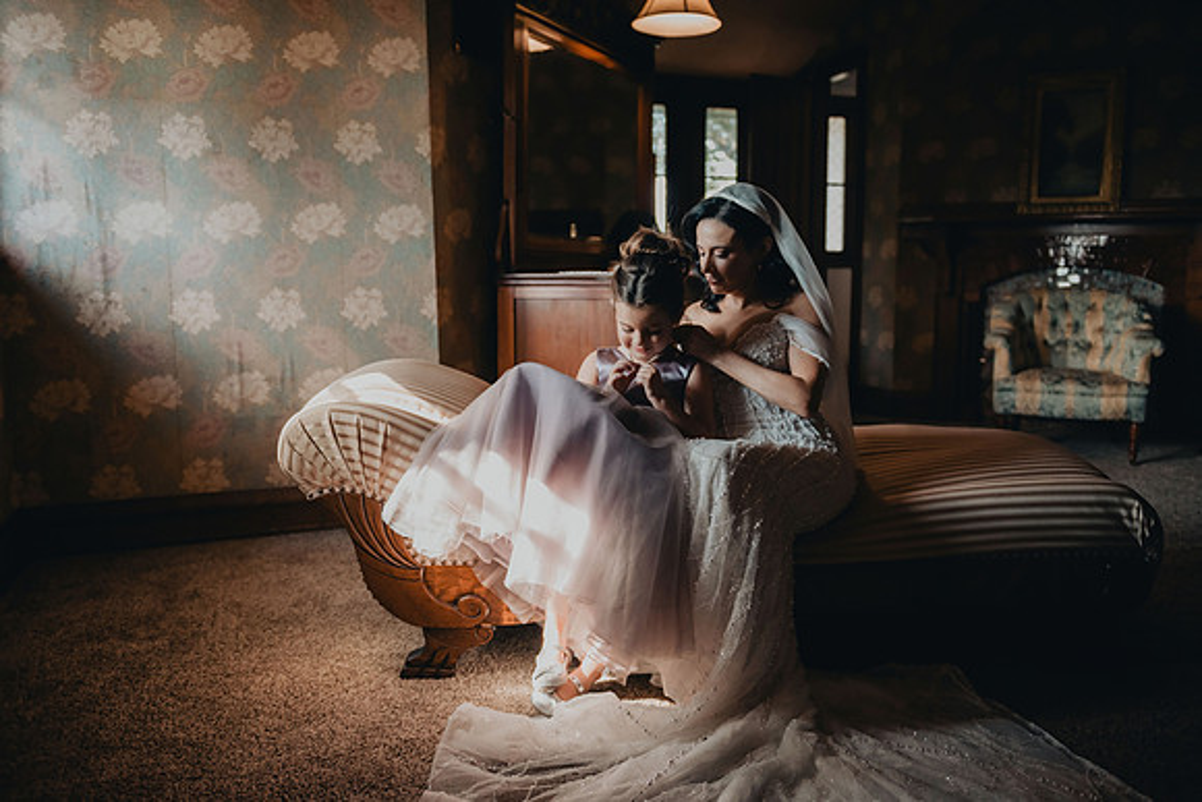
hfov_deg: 63.6
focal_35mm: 29
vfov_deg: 45.0
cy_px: 401
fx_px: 968
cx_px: 601
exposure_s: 1/500
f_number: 2.8
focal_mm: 29
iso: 1250
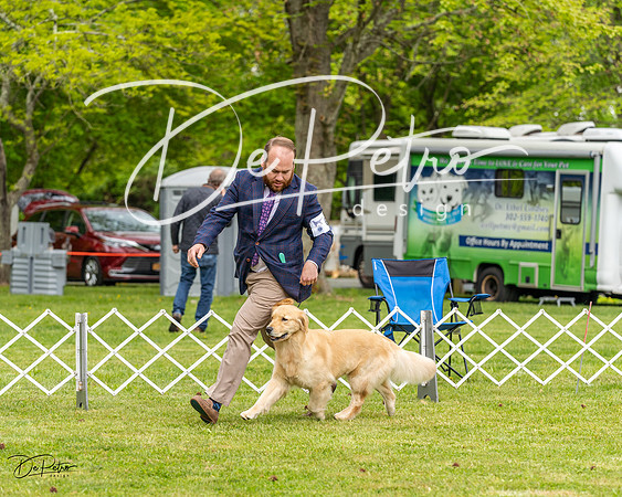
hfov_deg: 13.4
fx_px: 2653
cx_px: 311
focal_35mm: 144
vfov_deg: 10.7
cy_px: 248
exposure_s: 1/640
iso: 400
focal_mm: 128
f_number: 4.5
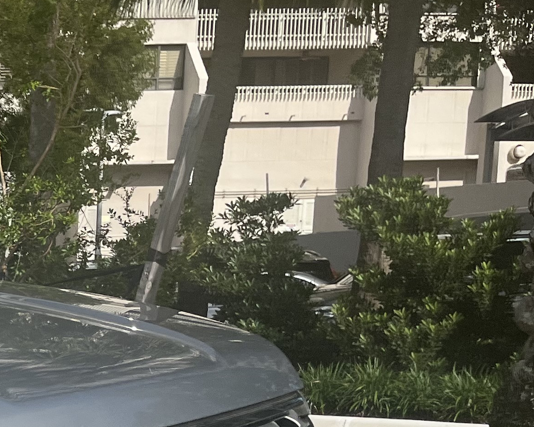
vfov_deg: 16.7
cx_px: -355
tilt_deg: -12.0
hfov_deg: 18.3
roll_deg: +0.4
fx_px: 1391
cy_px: 521
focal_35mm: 88
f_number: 1.6
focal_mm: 5.1
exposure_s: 1/4484
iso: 50
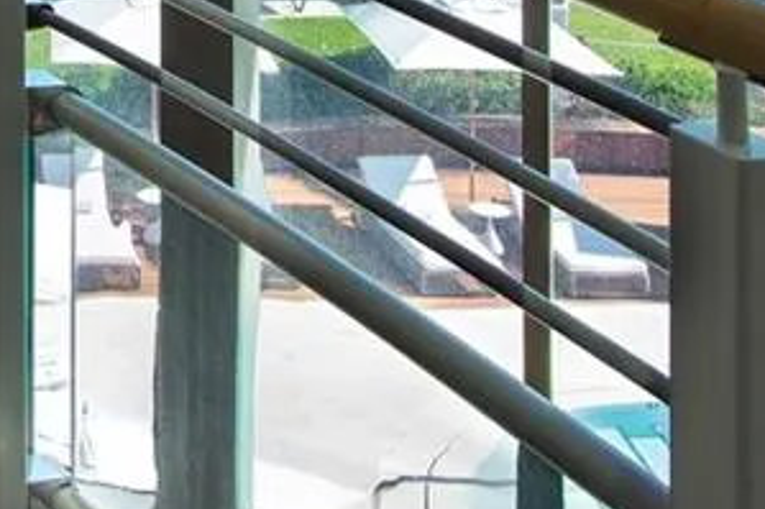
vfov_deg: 12.9
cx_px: -351
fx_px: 1933
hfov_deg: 19.7
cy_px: -533
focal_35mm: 91
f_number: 9
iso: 100
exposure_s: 1/100
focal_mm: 17
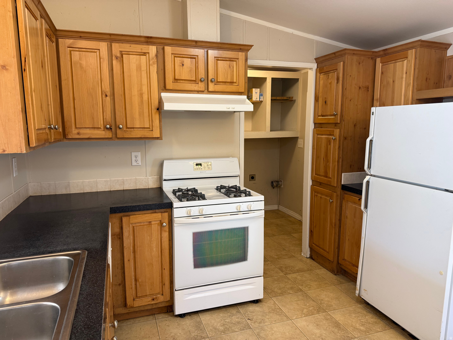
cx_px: 226
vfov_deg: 56.8
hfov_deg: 71.6
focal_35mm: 24
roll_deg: +0.1
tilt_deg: -8.5
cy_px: 170
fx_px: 314
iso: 160
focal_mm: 6.76
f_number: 1.78
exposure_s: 1/120
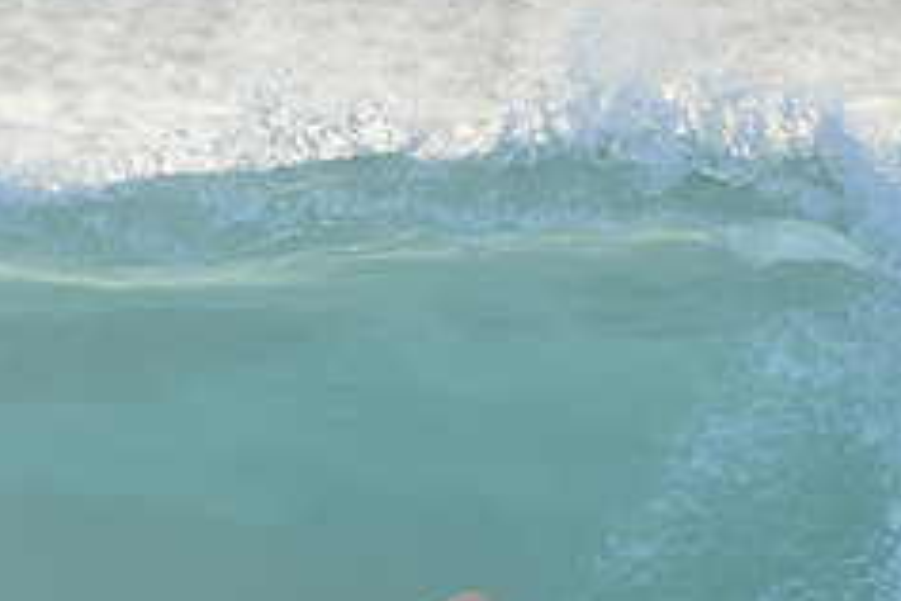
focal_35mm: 1957
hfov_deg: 1.1
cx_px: 304
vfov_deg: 0.7
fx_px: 48976
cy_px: 652
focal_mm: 800
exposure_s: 1/2500
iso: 2200
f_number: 6.3
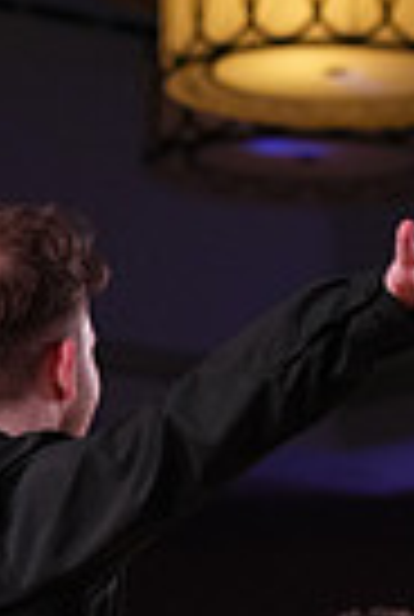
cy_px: 814
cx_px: 317
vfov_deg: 5.6
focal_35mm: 363
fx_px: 6230
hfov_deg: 3.8
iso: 1600
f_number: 4
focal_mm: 86
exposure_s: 1/400
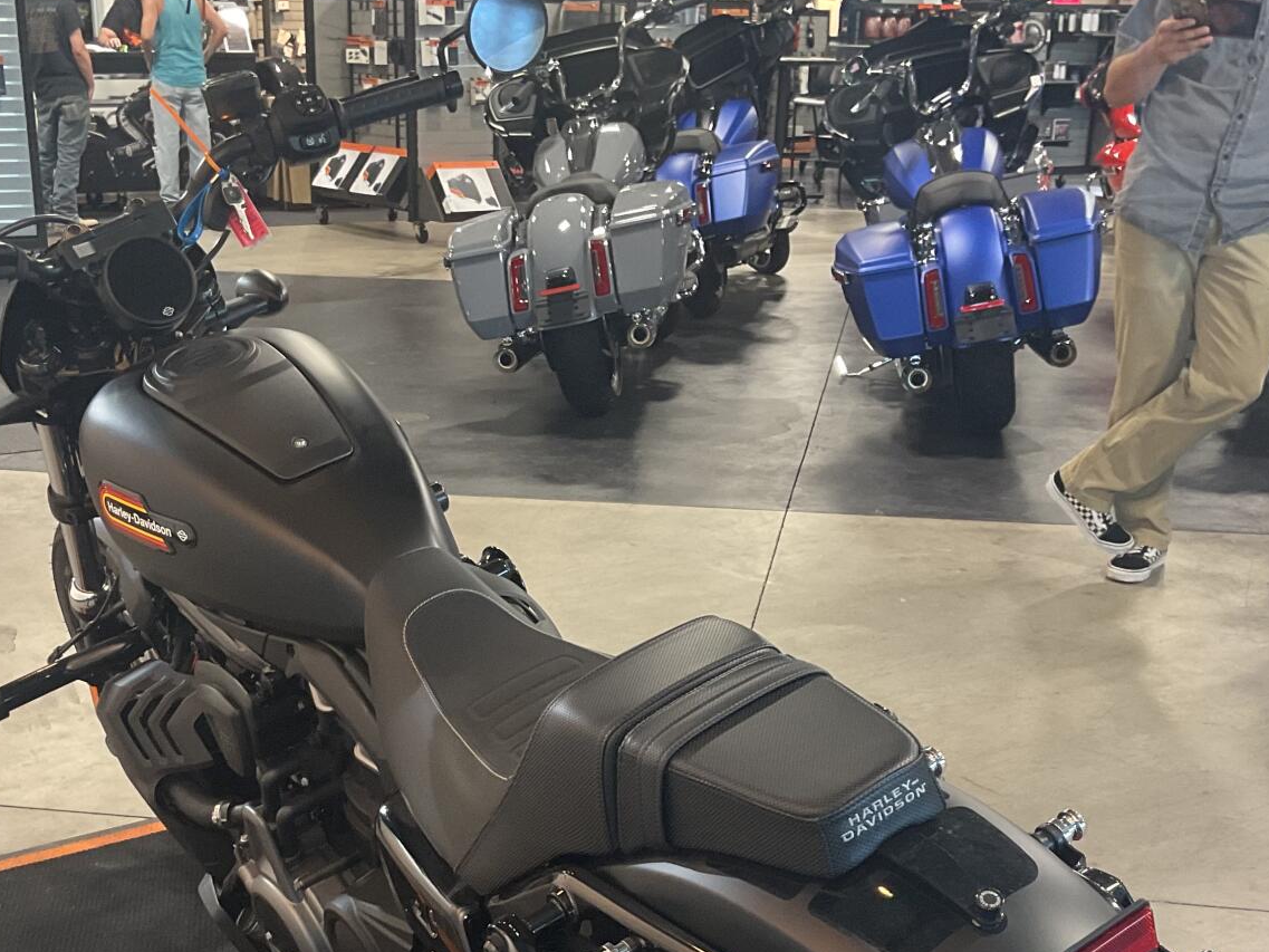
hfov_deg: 37.5
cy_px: 767
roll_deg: +0.9
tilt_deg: -22.0
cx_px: 570
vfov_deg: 28.0
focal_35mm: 51
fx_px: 1870
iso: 125
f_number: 1.8
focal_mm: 3
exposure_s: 1/50
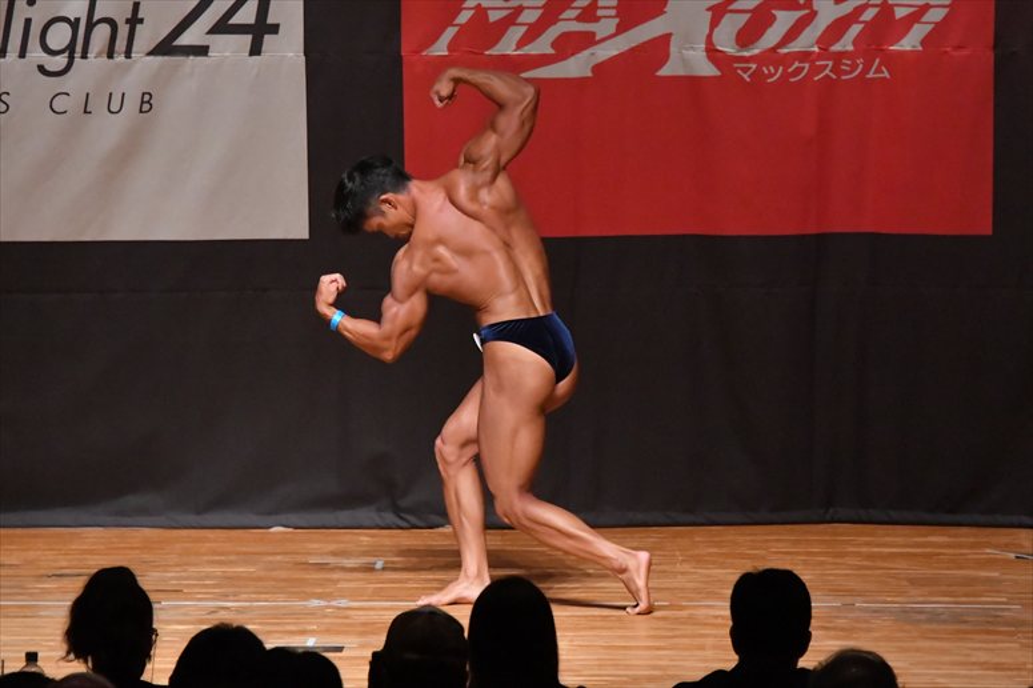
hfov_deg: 7.2
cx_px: 516
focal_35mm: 285
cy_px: 344
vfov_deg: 4.8
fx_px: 8174
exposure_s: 1/400
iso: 10000
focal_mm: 190
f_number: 5.6
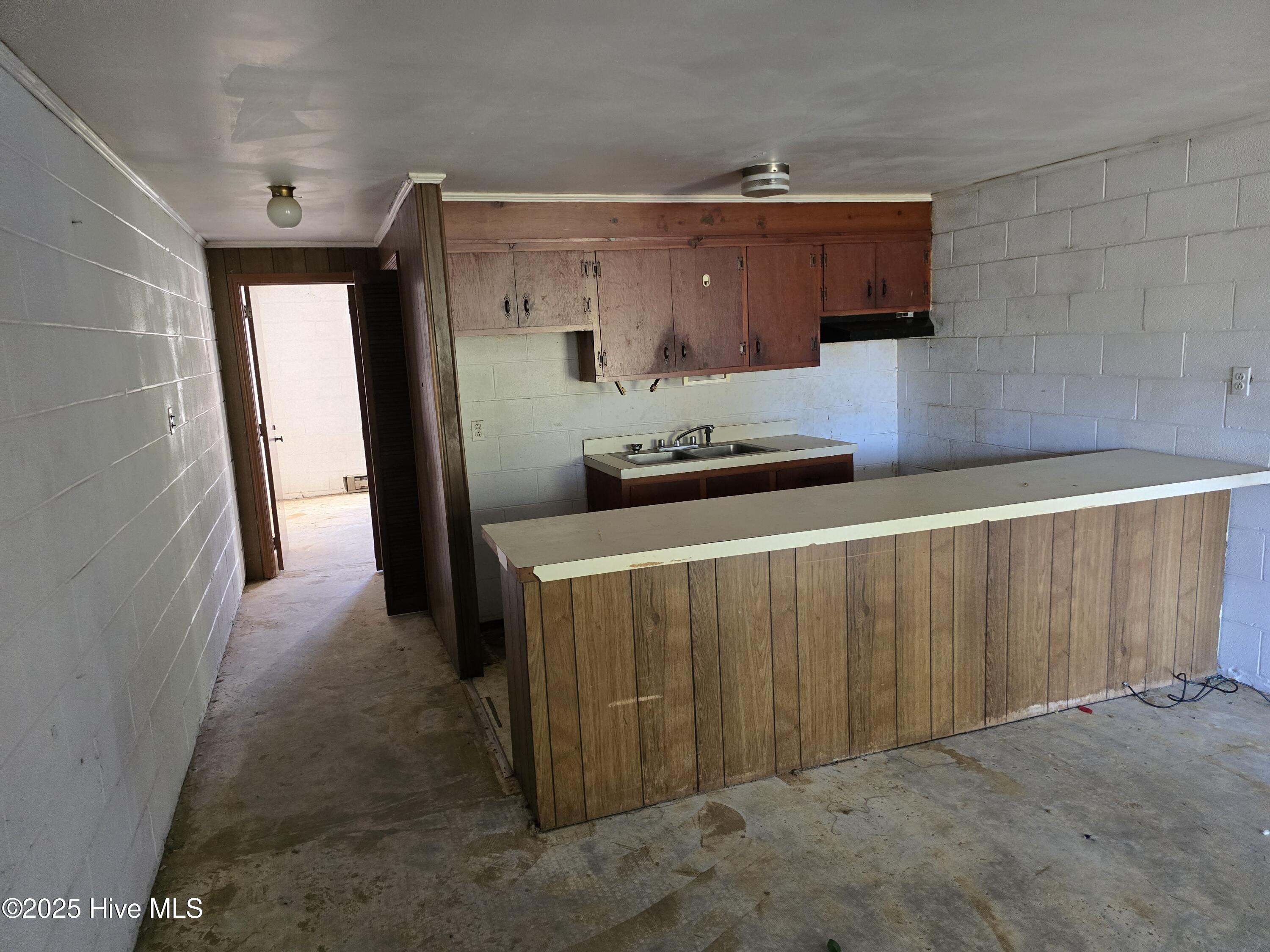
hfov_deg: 73.9
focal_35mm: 23
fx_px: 844
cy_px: 476
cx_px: 635
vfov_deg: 58.9
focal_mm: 6.3
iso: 1000
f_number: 1.7
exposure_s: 1/120
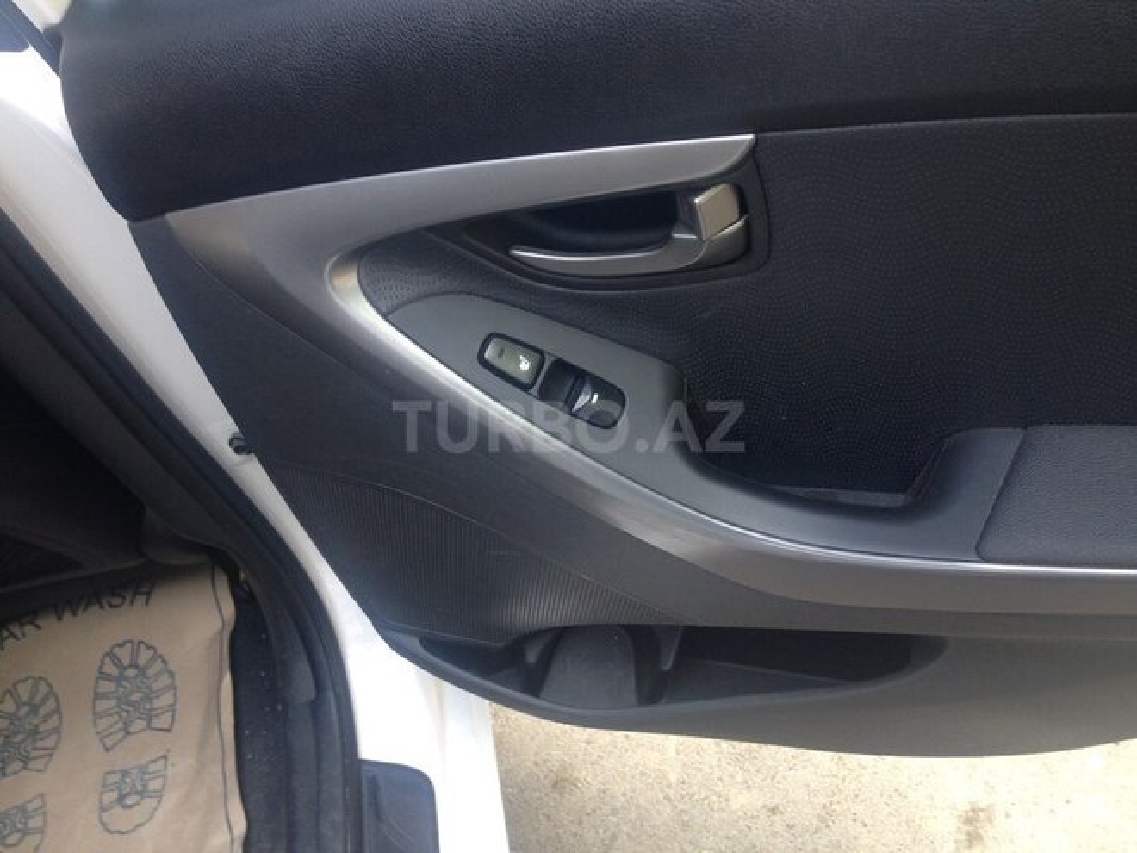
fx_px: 1084
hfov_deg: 55.4
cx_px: 568
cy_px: 426
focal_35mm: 33
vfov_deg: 42.9
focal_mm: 4.12
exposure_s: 1/40
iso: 64
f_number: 2.4
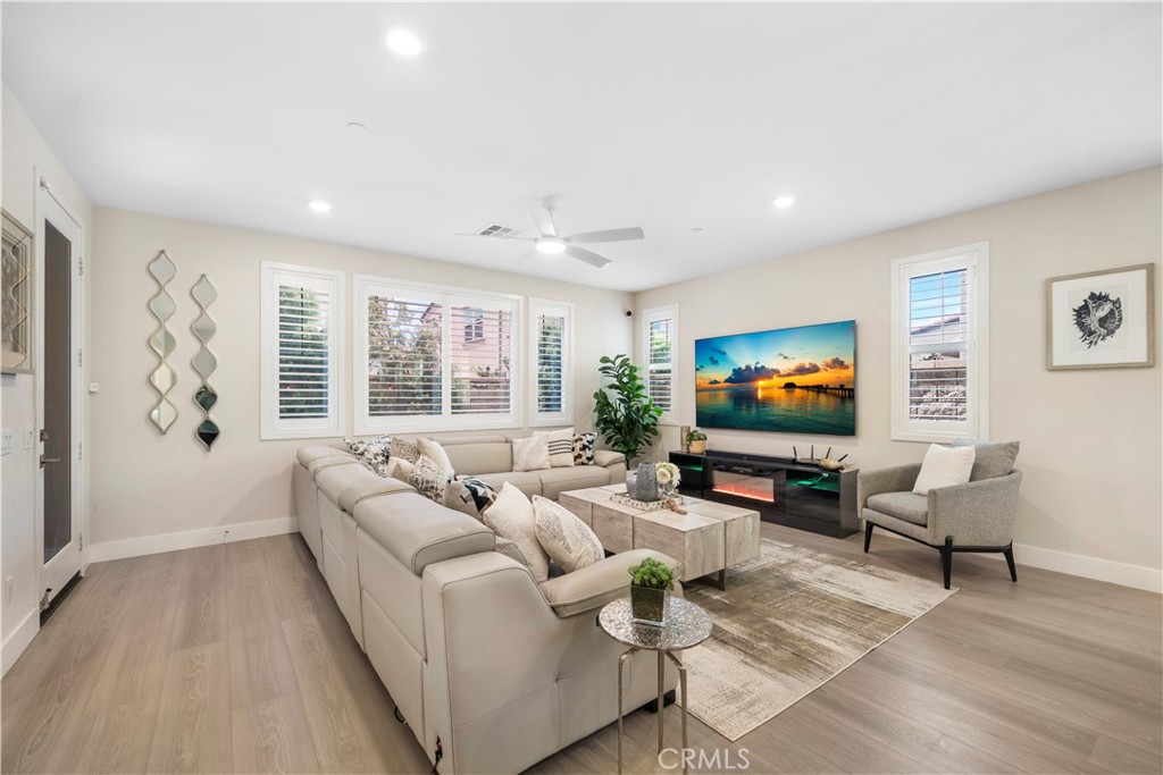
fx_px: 452
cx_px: 582
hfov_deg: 104.2
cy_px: 388
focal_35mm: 14
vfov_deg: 81.2
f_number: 8
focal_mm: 14
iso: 500
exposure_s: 1/20
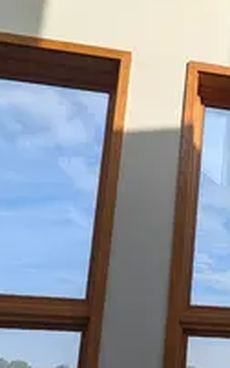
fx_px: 532
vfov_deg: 37.8
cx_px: 299
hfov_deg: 21.9
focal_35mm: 53
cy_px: 244
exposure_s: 1/998
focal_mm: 2.74
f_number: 2.2
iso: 53
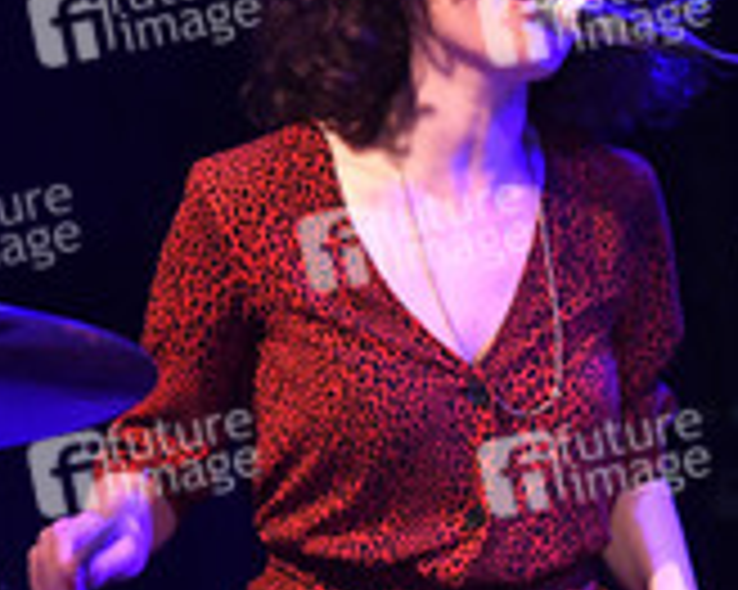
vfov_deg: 9.1
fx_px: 3711
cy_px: 351
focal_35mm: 170
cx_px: 475
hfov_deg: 11.3
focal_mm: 44
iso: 4000
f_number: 3.2
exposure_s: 1/125
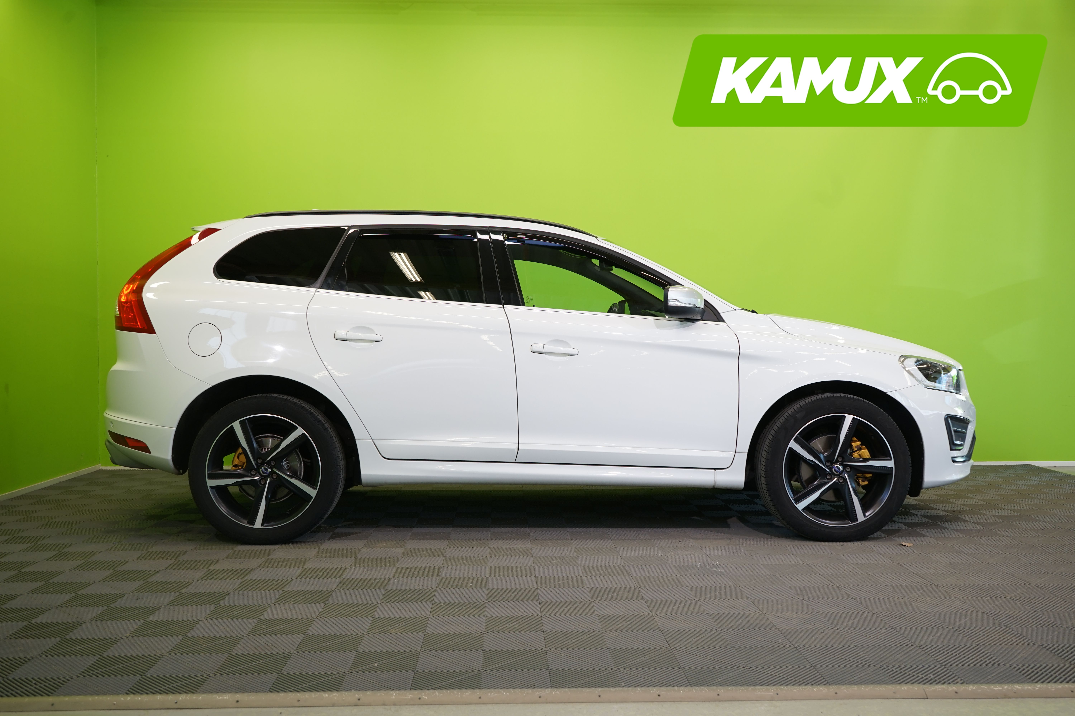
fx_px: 985
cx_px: 538
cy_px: 358
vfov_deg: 40.0
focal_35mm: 33
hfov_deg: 57.2
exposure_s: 1/40
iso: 400
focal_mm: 33
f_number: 6.3
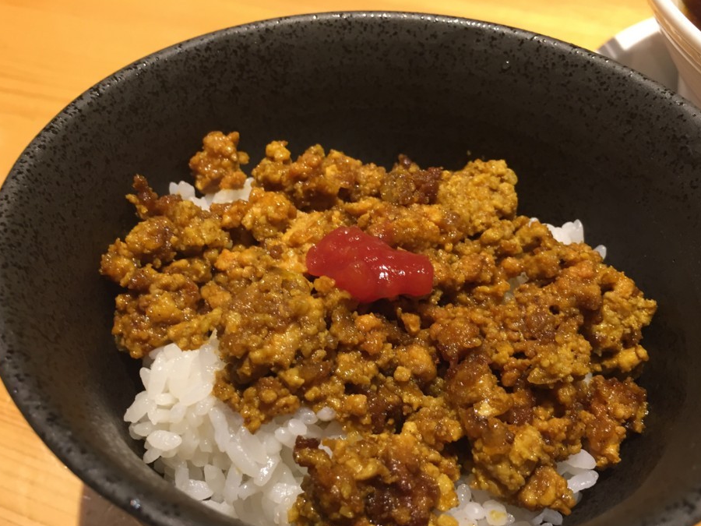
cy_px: 293
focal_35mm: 33
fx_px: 668
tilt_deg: -46.9
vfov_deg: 42.9
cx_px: 354
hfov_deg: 55.4
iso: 100
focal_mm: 4.15
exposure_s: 1/33
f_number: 2.2
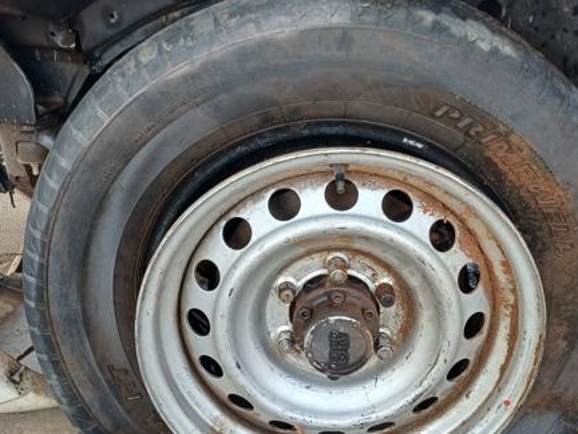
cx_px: 286
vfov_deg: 38.6
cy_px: 234
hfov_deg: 50.1
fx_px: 618
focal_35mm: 37
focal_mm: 4.65
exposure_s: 1/100
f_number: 1.8
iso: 64
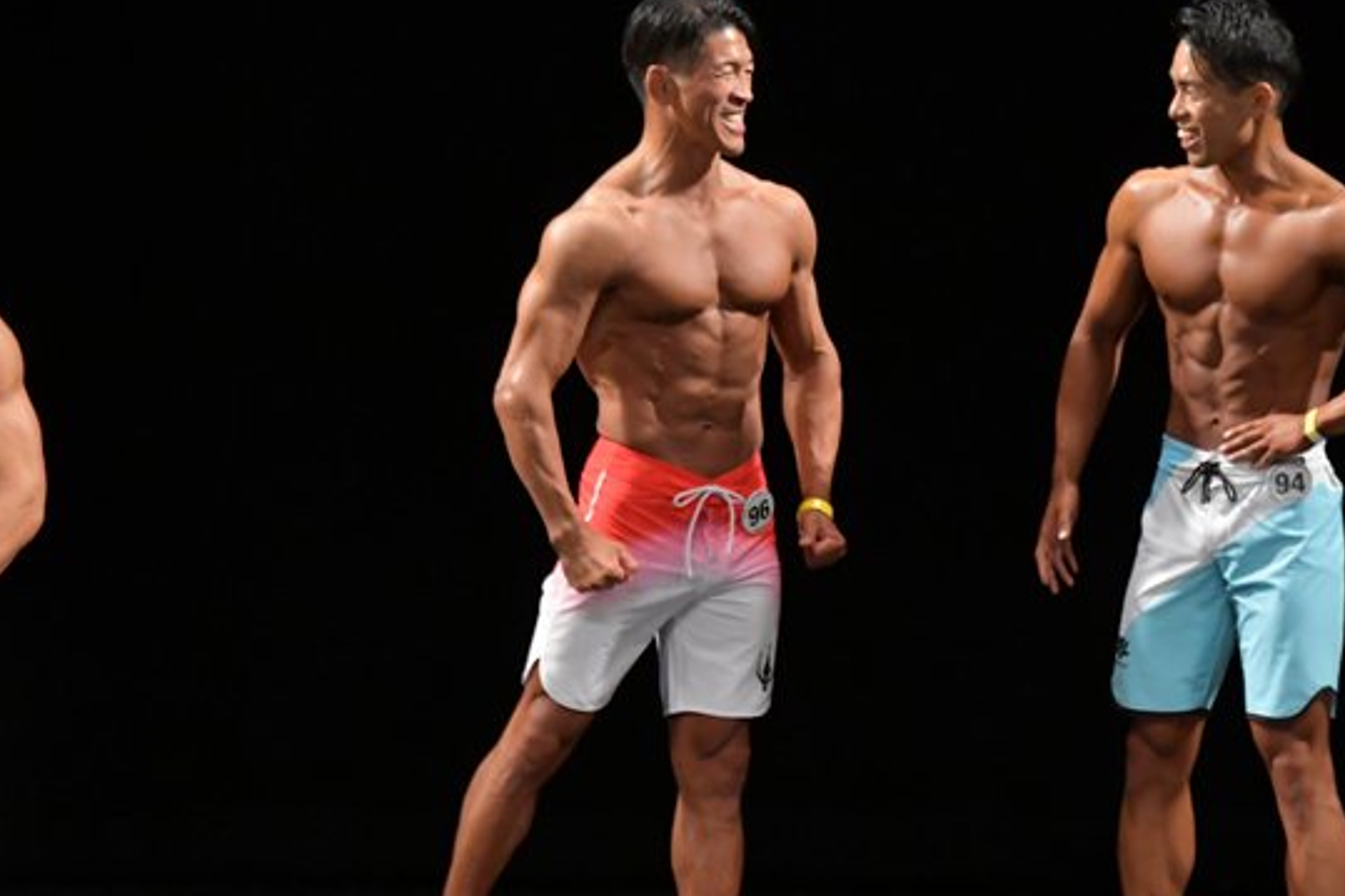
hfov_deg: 4.8
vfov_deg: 3.2
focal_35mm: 431
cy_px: 487
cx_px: 920
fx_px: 16097
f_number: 5.6
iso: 3200
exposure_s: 1/400
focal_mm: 200
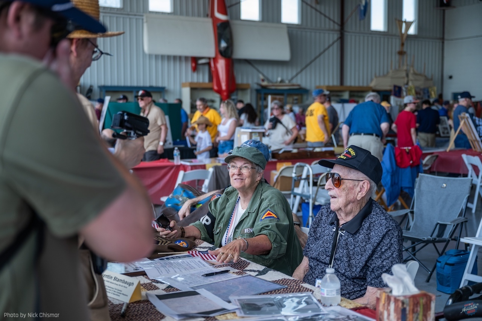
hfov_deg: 44.5
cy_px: 160
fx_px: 589
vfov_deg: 30.5
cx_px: 241
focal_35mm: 44
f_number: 2.8
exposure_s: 1/500
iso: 250
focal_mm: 44
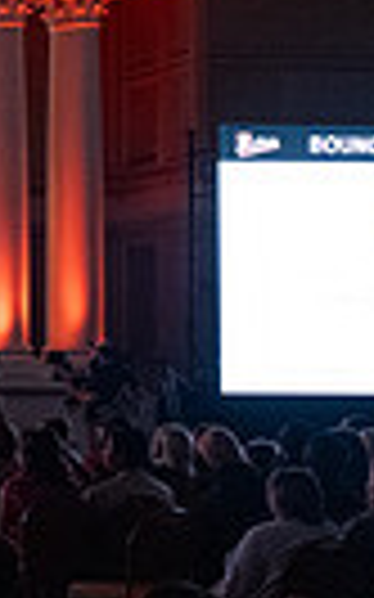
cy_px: 371
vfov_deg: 23.0
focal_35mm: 90
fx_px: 1469
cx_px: -883
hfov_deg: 9.5
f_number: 4
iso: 2000
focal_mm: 20
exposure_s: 1/125
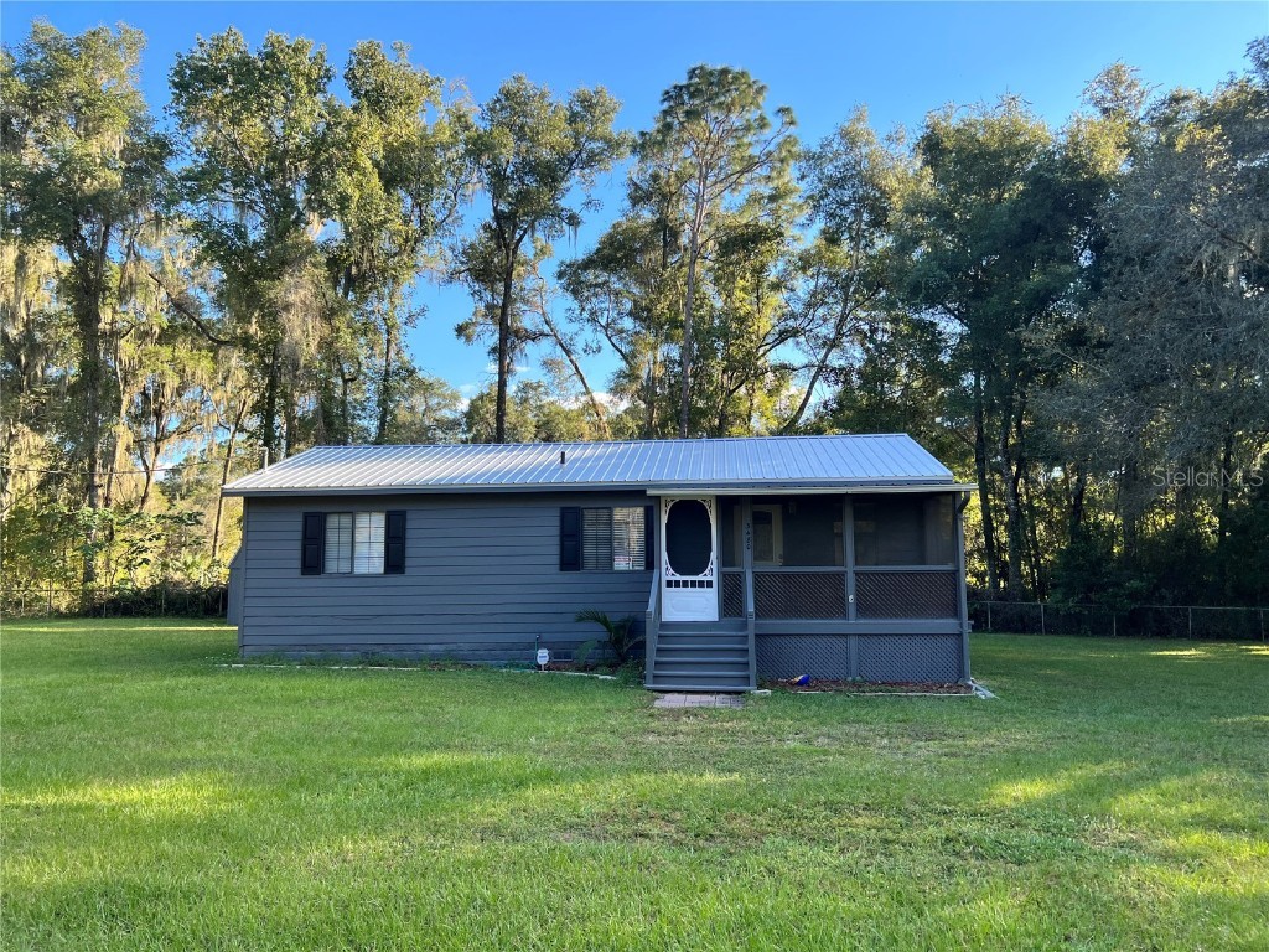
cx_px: 634
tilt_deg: +6.1
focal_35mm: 26
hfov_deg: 67.3
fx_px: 953
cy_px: 476
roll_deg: +0.1
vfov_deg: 53.1
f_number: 1.5
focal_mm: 5.7
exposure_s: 1/803
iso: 50
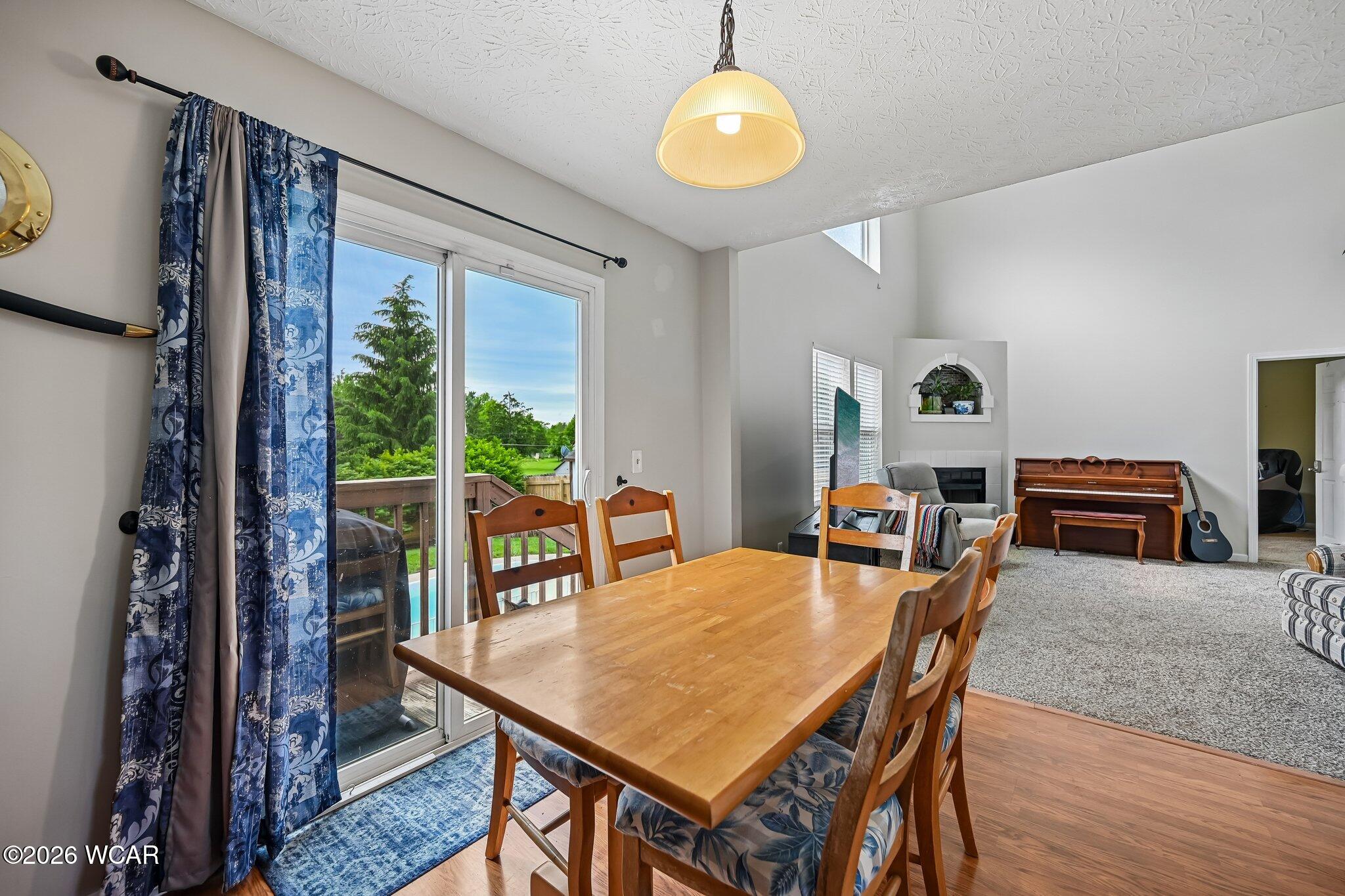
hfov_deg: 104.3
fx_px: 523
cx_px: 672
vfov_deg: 81.2
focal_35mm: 14
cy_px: 448
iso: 400
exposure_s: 1/90
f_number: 4
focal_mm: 14
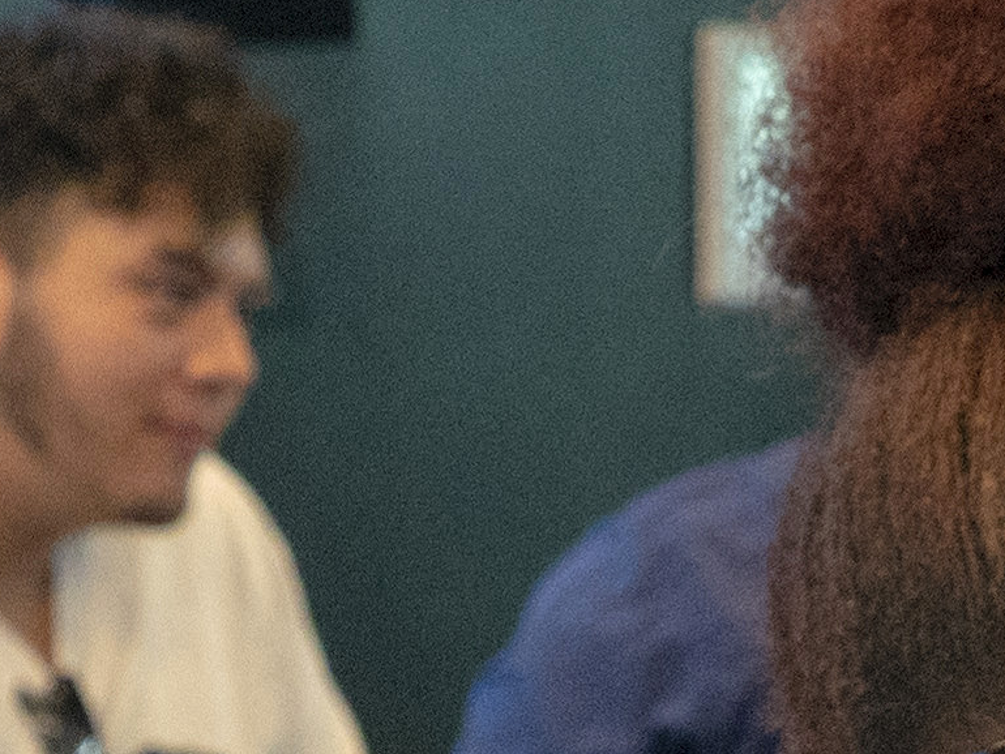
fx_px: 10165
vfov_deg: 4.1
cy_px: 2383
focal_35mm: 350
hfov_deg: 5.6
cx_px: 43
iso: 1000
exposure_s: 1/100
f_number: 4
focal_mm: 26
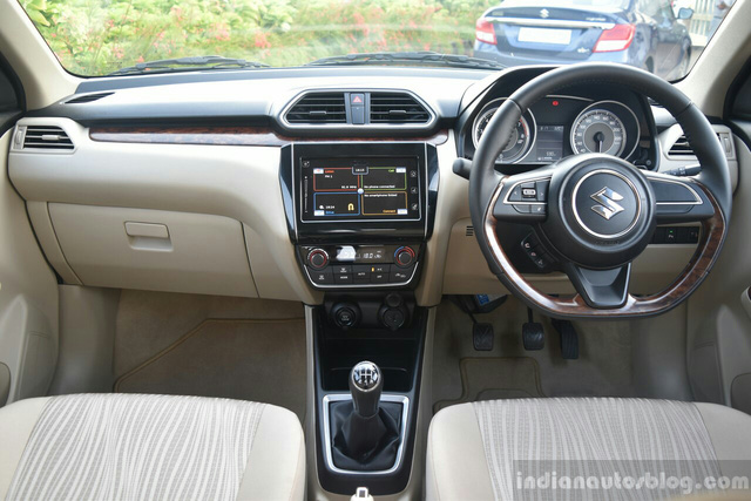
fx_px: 626
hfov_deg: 61.9
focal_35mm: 30
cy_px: 250
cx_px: 376
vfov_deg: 43.6
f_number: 4
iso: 450
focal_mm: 20
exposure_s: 1/60
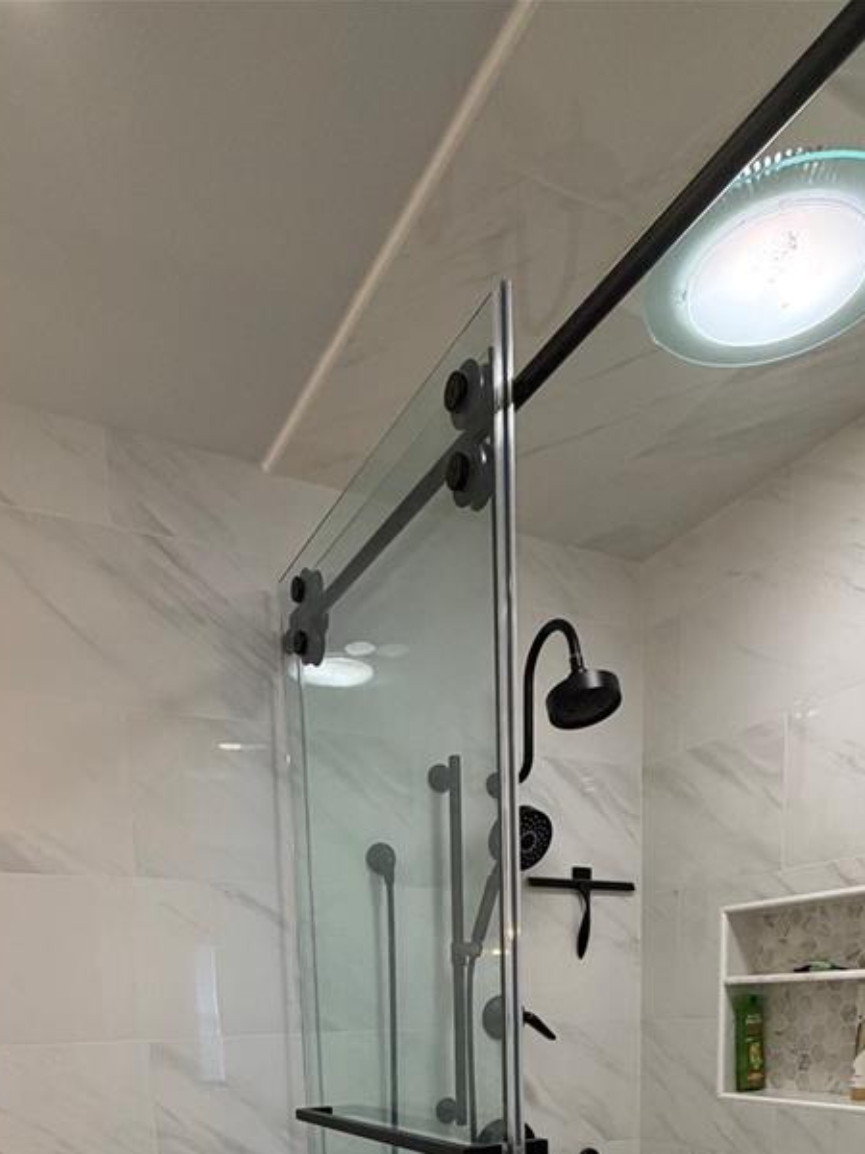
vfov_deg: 51.1
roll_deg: +1.8
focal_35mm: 28
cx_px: 413
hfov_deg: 49.7
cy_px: 1152
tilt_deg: -7.9
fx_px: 933
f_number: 2.2
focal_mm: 2.22
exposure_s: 1/120
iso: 250
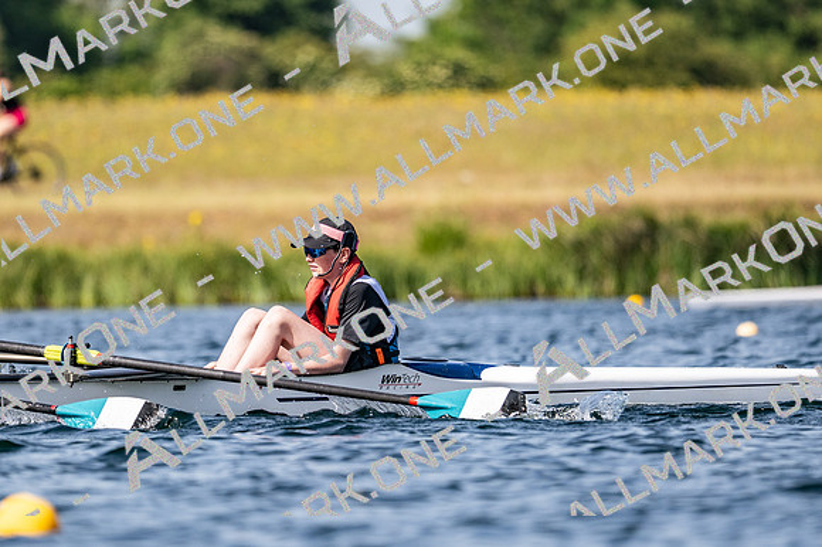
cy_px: 274
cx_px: 411
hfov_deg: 3.4
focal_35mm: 600
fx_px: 13692
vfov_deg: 2.3
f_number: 4.5
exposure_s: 1/2500
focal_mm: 400
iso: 200
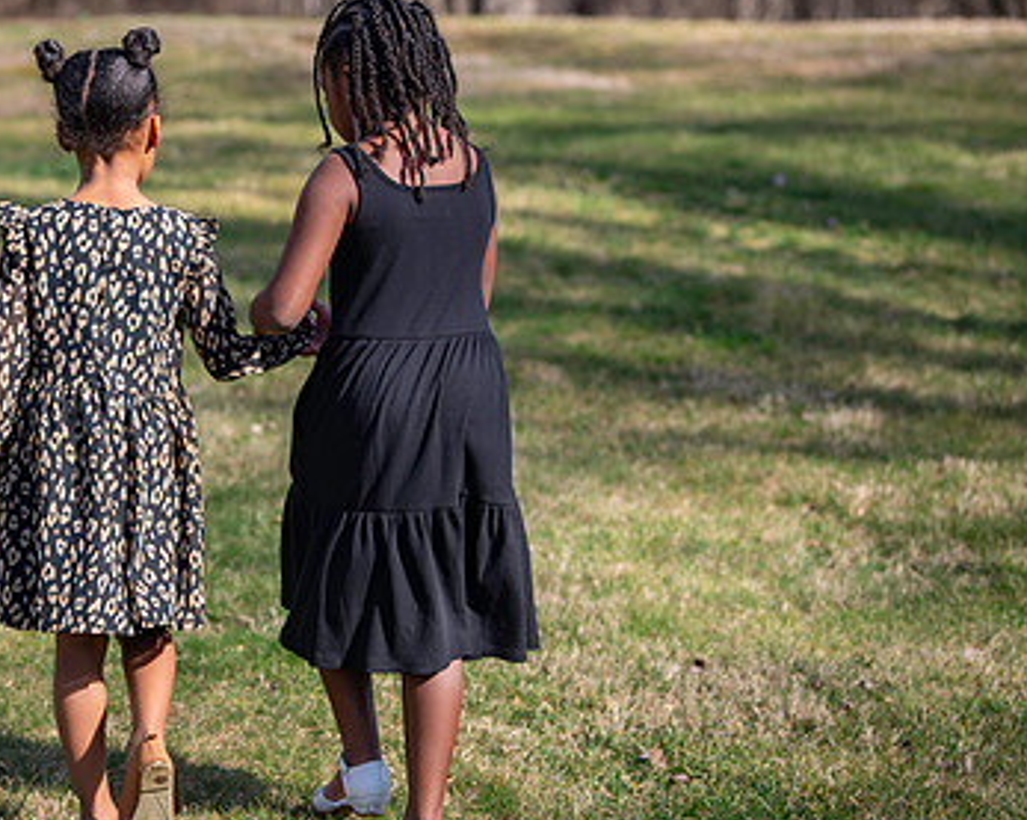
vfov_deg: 10.4
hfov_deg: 12.9
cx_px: 219
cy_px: 364
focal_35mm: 149
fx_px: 4525
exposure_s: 1/1000
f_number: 4
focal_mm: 95
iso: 250
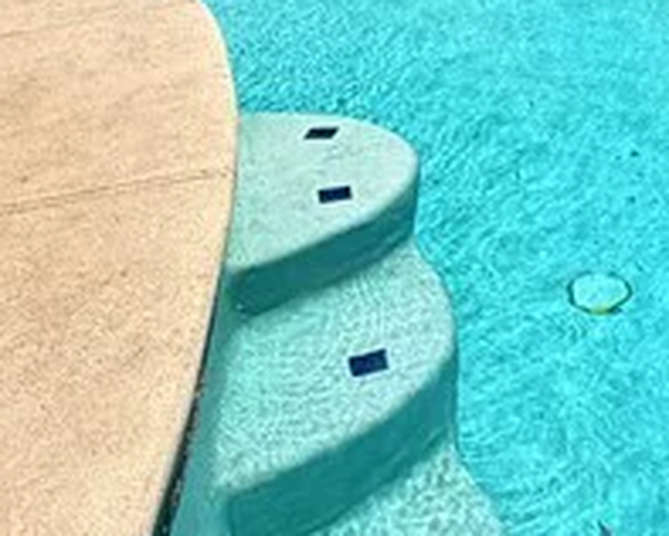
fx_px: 1407
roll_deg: +0.7
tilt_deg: +0.7
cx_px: 744
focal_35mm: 71
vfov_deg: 17.6
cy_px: -417
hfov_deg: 24.8
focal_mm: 2.22
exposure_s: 1/1087
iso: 20
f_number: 2.2
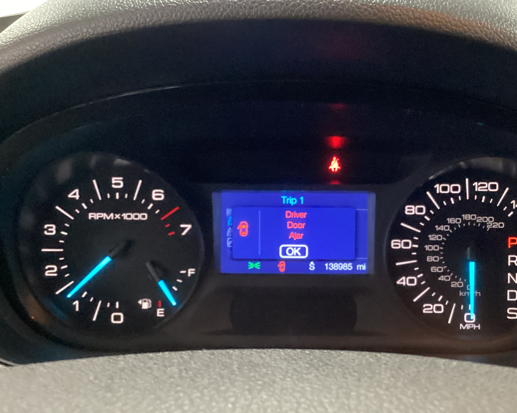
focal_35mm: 43
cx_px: 309
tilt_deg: -26.7
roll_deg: -1.1
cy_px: 231
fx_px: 658
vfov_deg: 34.8
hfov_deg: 42.7
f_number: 2.4
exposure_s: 1/17
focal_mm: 3.3
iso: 800
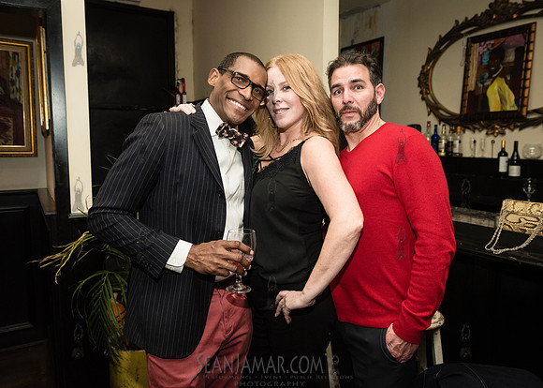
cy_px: 186
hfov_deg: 64.5
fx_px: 430
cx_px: 285
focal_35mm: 28
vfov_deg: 48.5
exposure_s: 1/160
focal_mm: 24
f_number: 4.5
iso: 2000
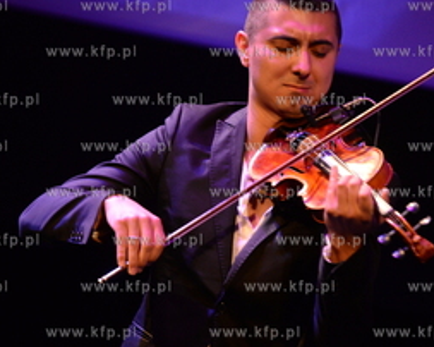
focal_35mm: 297
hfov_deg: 6.5
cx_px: 218
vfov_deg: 5.2
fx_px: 3812
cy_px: 123
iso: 3200
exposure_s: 1/125
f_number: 2.8
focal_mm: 200
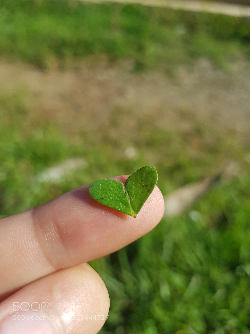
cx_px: 125
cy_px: 167
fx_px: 250
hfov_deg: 53.1
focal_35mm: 26
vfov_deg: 67.3
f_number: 1.7
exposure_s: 1/1576
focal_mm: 4.2
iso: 40
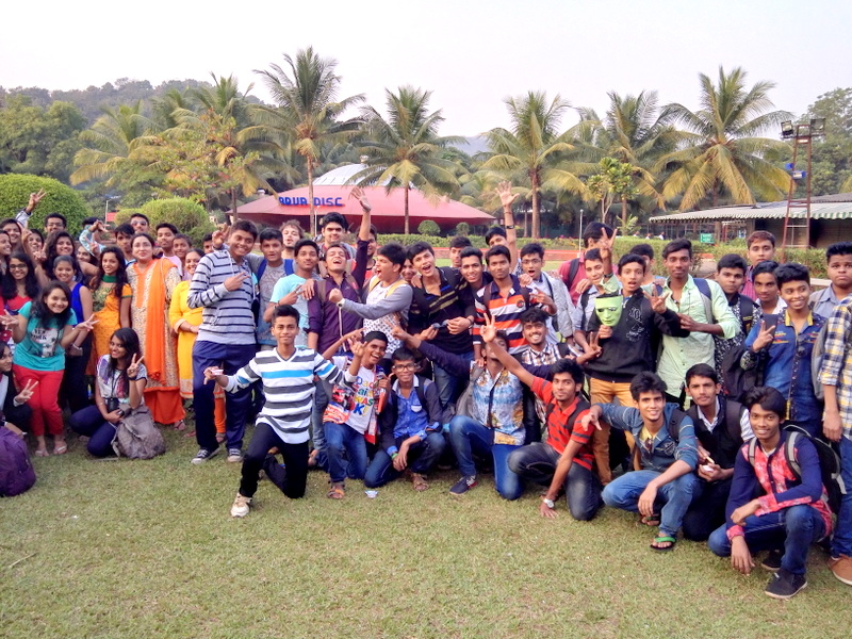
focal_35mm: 29
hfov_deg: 61.7
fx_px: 714
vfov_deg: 48.2
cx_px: 426
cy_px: 320
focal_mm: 3.8
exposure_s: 1/165
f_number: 2
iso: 100
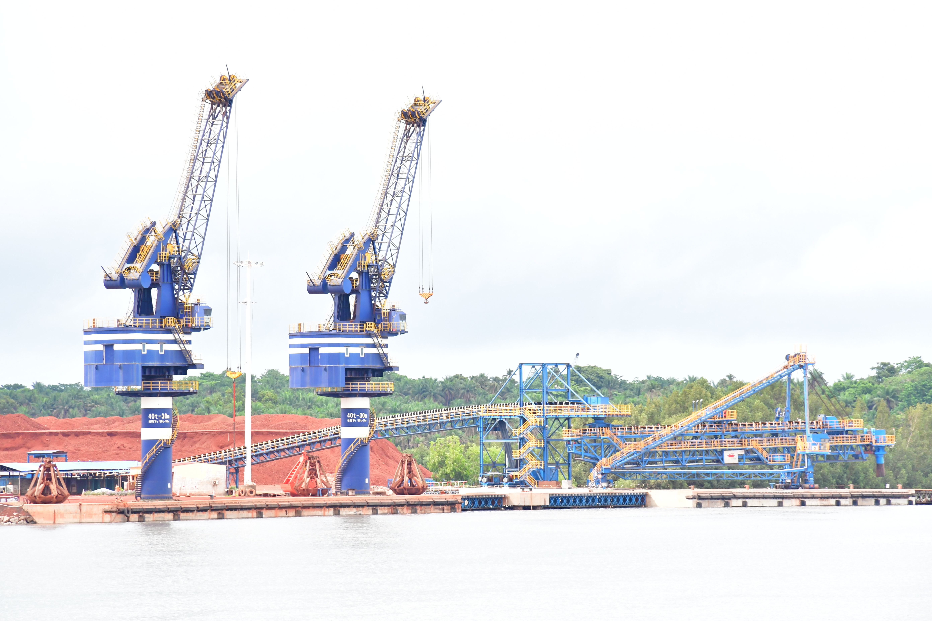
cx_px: 466
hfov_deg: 9.8
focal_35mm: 210
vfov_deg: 6.5
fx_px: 5436
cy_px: 310
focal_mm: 140
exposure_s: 1/200
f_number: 10
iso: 1000
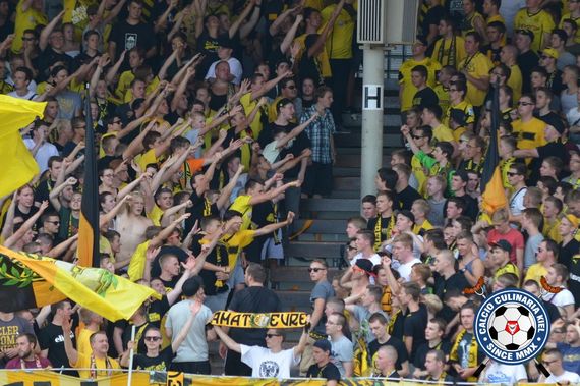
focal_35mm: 300
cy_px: 193
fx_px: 4829
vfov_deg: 4.6
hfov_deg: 6.9
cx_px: 290
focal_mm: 200
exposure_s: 1/1000
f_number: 4
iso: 450
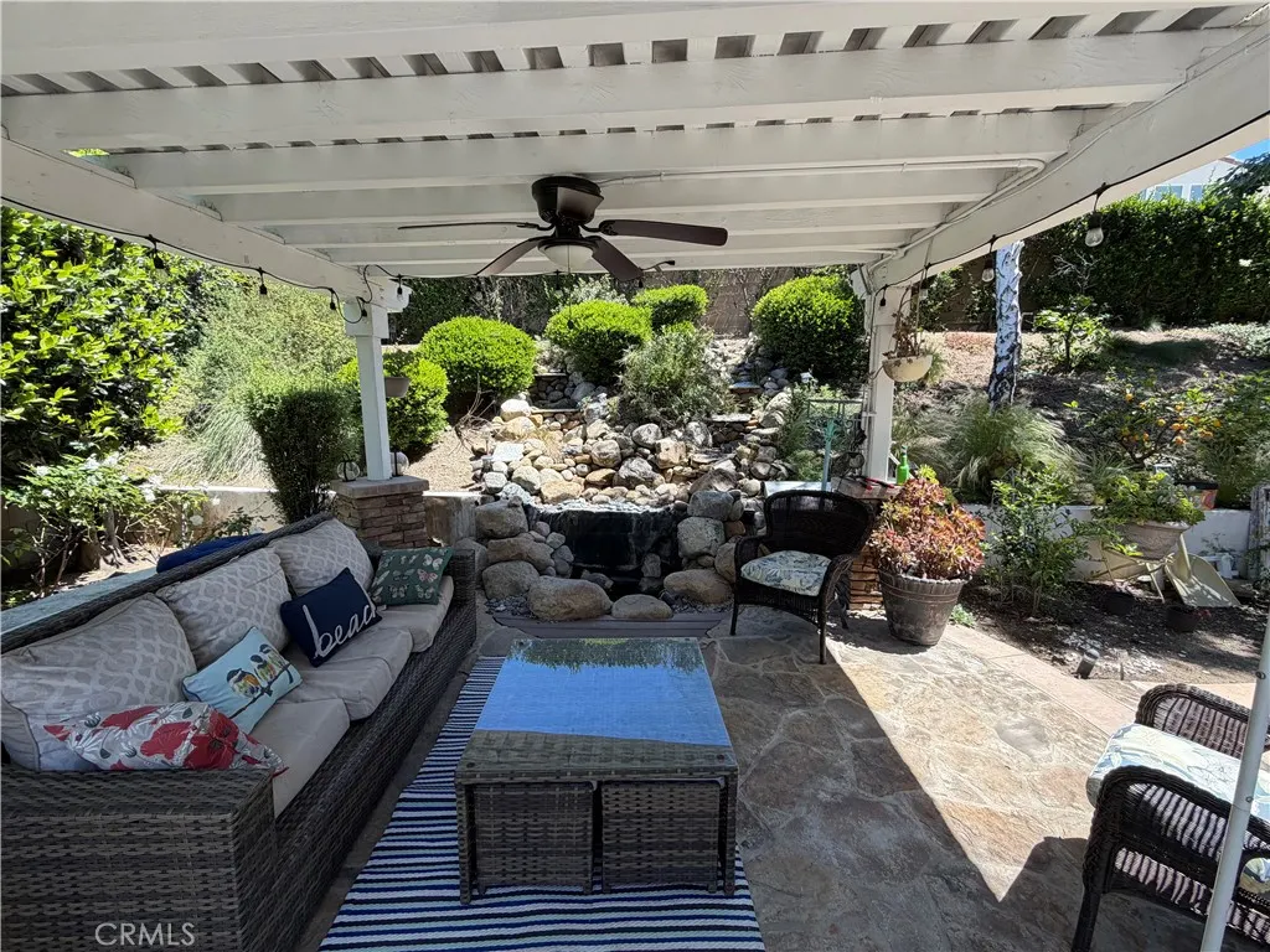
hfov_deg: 102.1
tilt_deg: -7.9
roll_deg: +1.1
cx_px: 635
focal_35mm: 14
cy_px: 476
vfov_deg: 85.7
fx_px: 514
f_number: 2.2
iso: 64
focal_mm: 2.22
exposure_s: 1/475
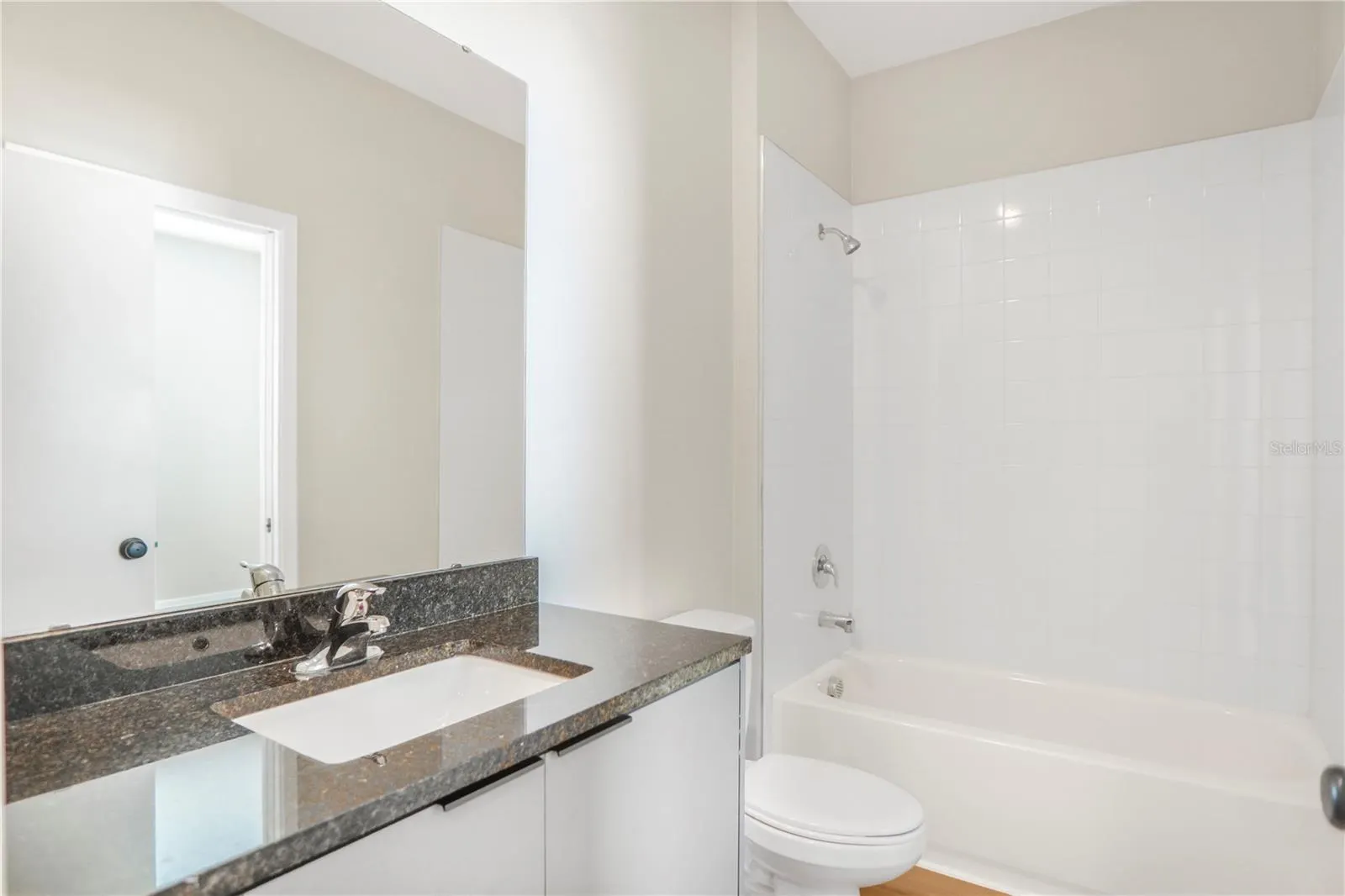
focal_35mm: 18
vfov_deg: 67.4
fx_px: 672
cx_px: 672
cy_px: 448
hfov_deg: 90.0
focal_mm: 12
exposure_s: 1/30
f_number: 2
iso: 100
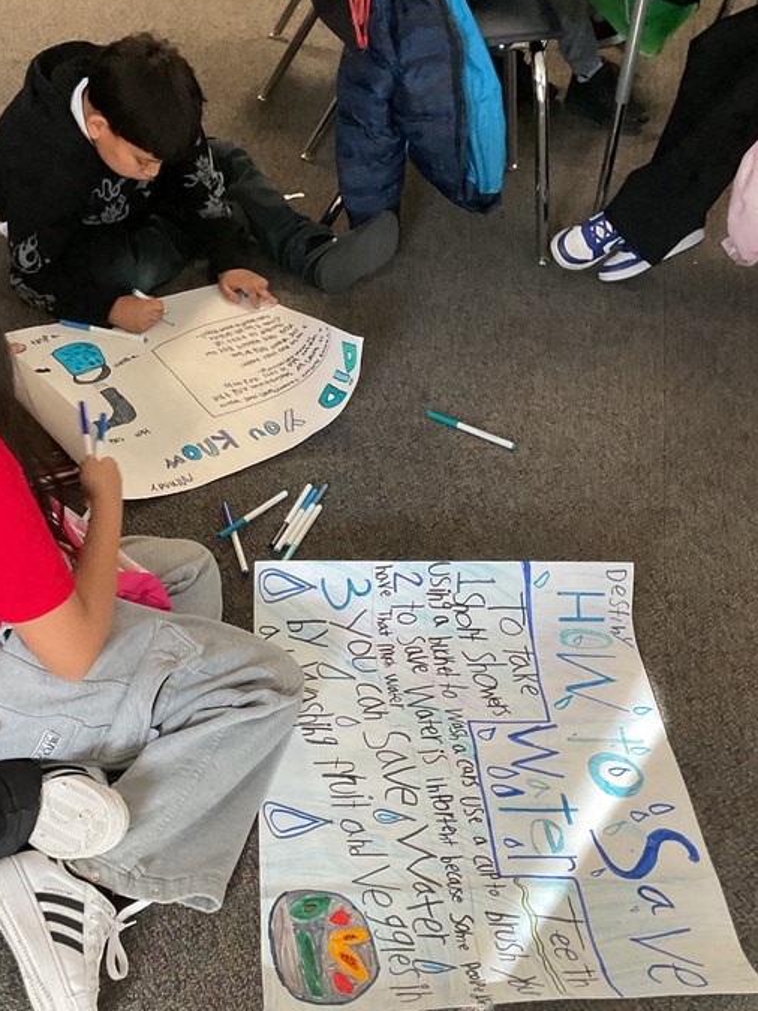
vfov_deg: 42.9
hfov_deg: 32.8
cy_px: 556
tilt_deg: -40.7
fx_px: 1285
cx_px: 328
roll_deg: -2.2
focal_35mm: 44
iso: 160
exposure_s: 1/60
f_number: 1.8
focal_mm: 3
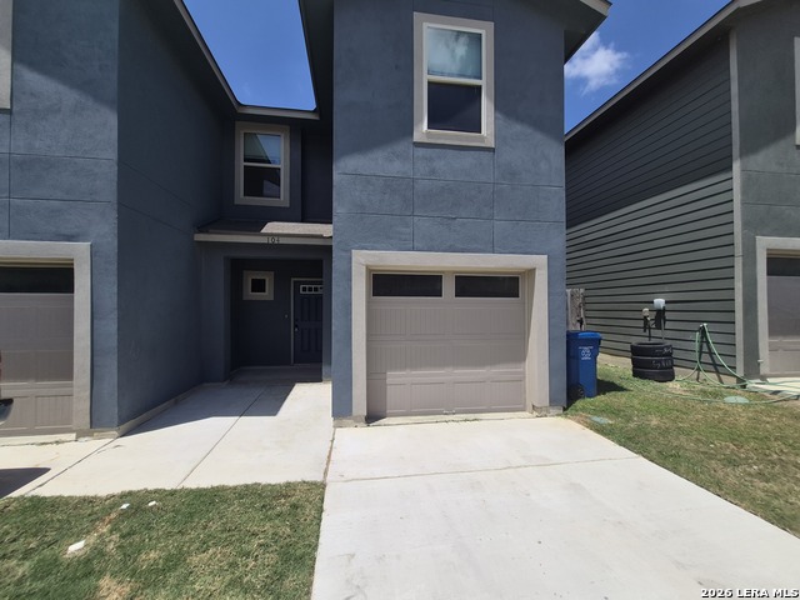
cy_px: 300
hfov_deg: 106.2
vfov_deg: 89.9
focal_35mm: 13
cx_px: 400
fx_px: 300
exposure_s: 1/2912
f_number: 2.2
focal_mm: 1.74
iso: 40
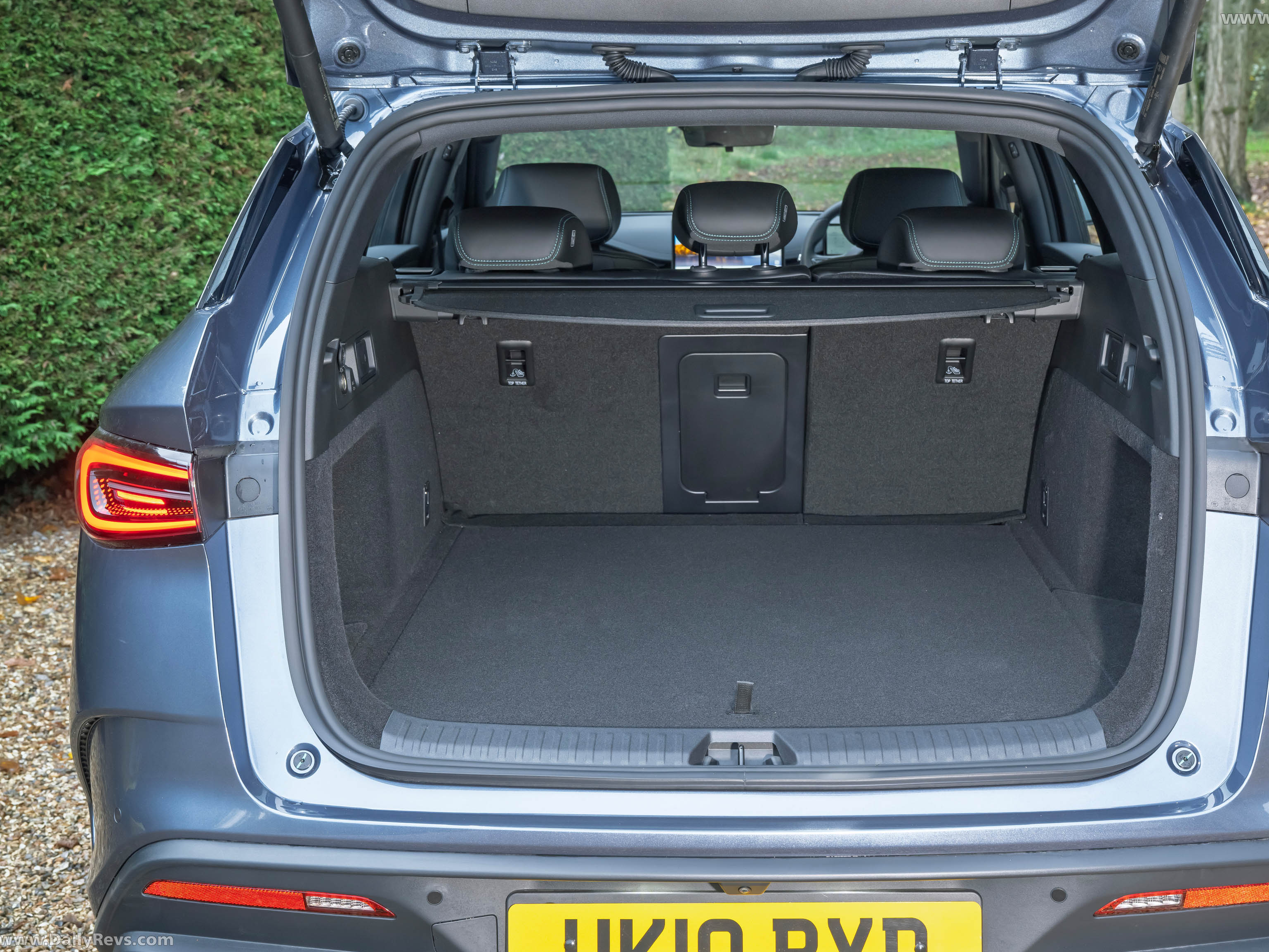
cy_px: 474
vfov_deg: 31.5
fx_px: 1686
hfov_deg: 41.2
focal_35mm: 46
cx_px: 713
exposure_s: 1/3
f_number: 8
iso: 400
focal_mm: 42
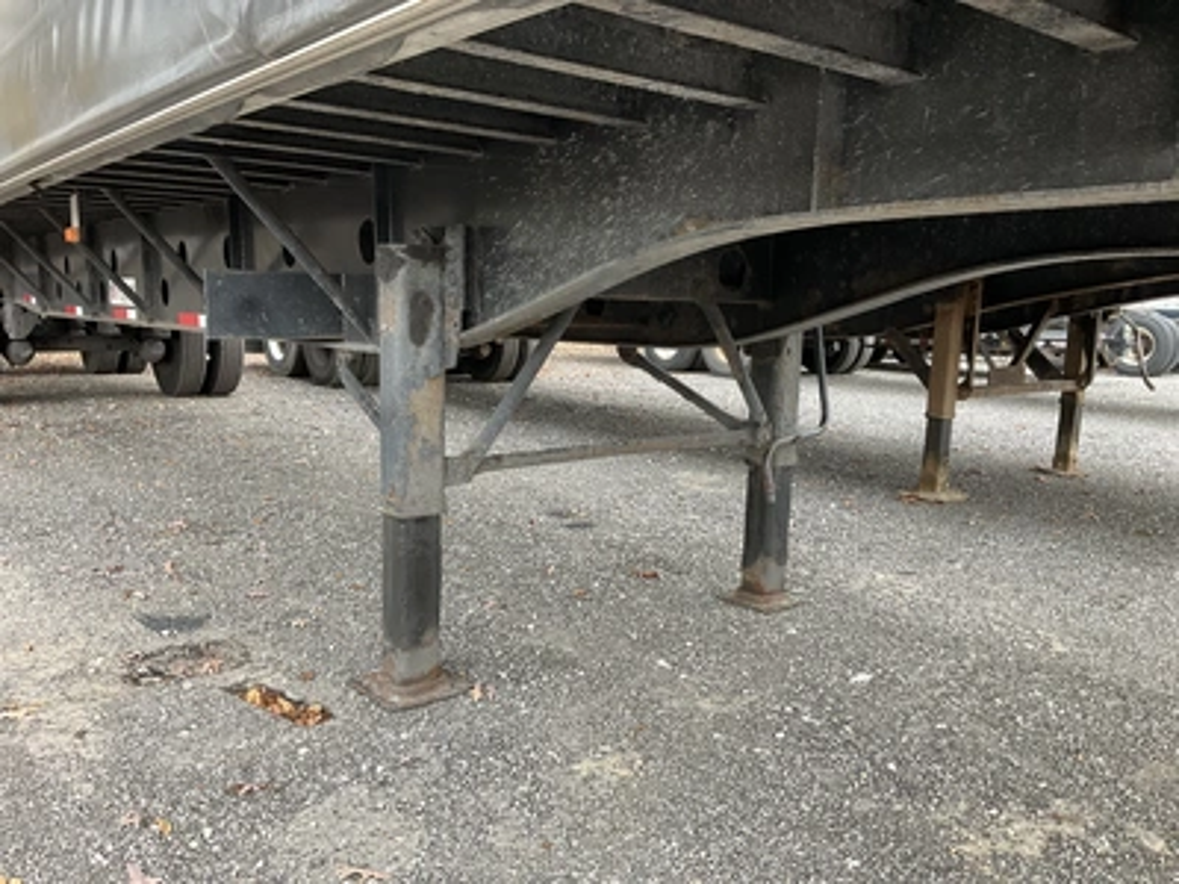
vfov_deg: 48.2
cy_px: 442
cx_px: 590
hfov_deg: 61.7
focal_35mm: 29
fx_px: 988
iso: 64
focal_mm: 3
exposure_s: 1/122
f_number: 1.8
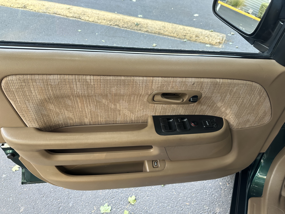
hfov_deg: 71.6
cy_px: 107
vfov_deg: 56.8
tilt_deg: -45.5
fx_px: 198
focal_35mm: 24
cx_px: 142
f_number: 1.78
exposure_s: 1/79
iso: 250
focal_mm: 6.86
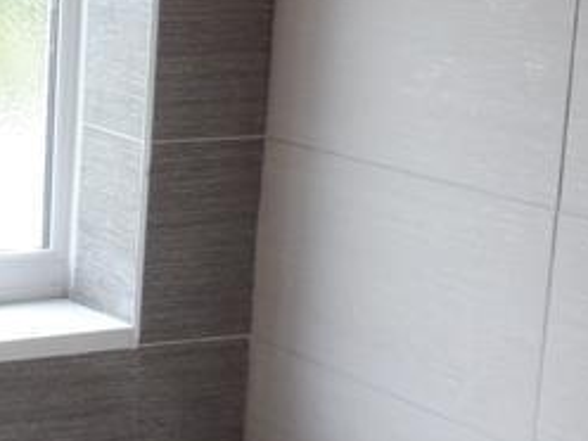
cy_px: 173
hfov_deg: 18.1
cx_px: -235
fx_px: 1682
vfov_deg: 14.9
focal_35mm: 99
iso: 100
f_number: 3.3
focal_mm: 4.3
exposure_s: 1/80
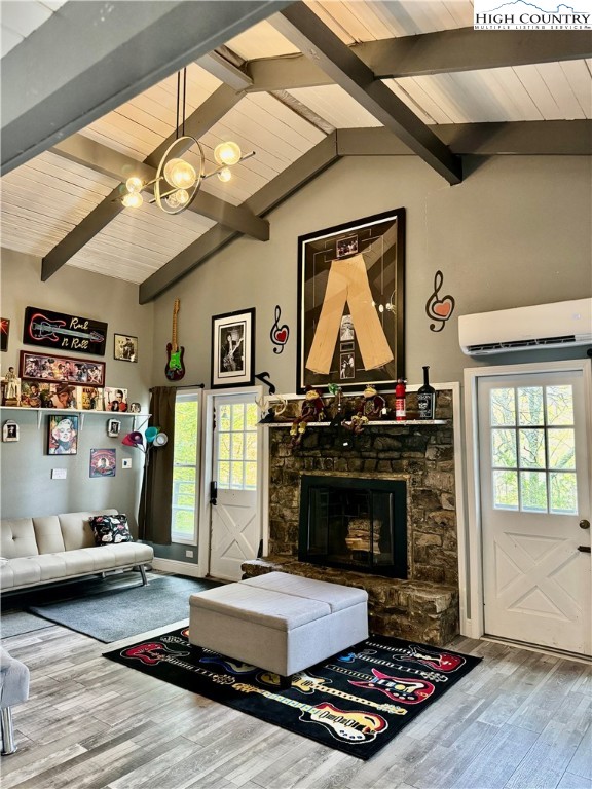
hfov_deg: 56.8
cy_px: 394
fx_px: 547
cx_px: 296
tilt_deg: +5.8
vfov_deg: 71.6
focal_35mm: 24
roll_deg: -0.2
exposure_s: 1/60
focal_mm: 6.76
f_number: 1.78
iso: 500
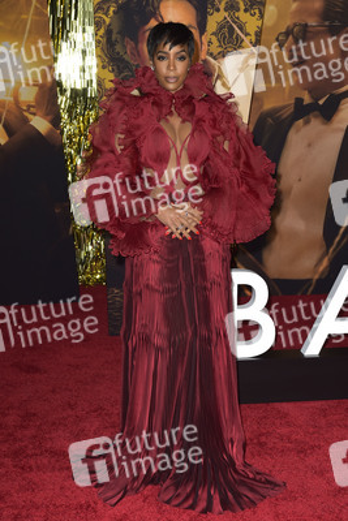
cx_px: 174
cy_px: 260
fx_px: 753
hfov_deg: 26.0
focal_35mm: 52
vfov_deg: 38.2
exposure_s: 1/250
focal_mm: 52
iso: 640
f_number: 6.3
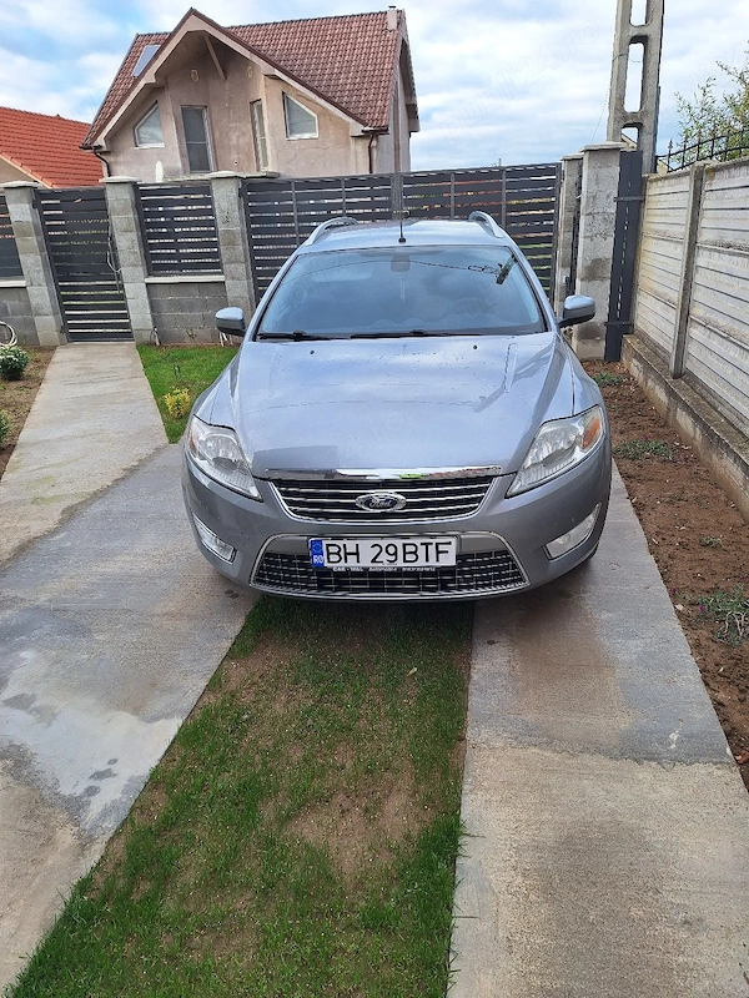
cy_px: 499
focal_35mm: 23
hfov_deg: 58.9
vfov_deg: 73.9
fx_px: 664
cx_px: 374
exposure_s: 1/385
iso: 40
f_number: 1.8
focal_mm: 5.54
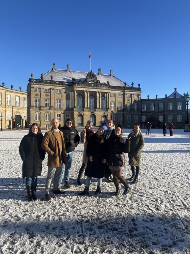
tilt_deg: -1.3
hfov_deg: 53.1
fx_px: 190
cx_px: 95
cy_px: 127
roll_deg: -1.4
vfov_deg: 67.3
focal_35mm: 26
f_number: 1.6
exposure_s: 1/2571
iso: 50
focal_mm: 5.1
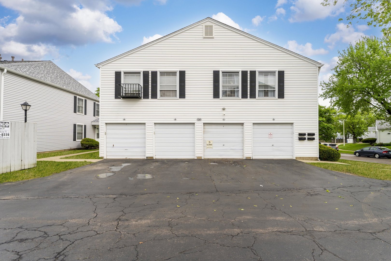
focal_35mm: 18
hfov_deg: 91.0
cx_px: 196
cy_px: 130
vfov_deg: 68.3
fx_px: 192
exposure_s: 1/500
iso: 200
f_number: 8
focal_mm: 17.7
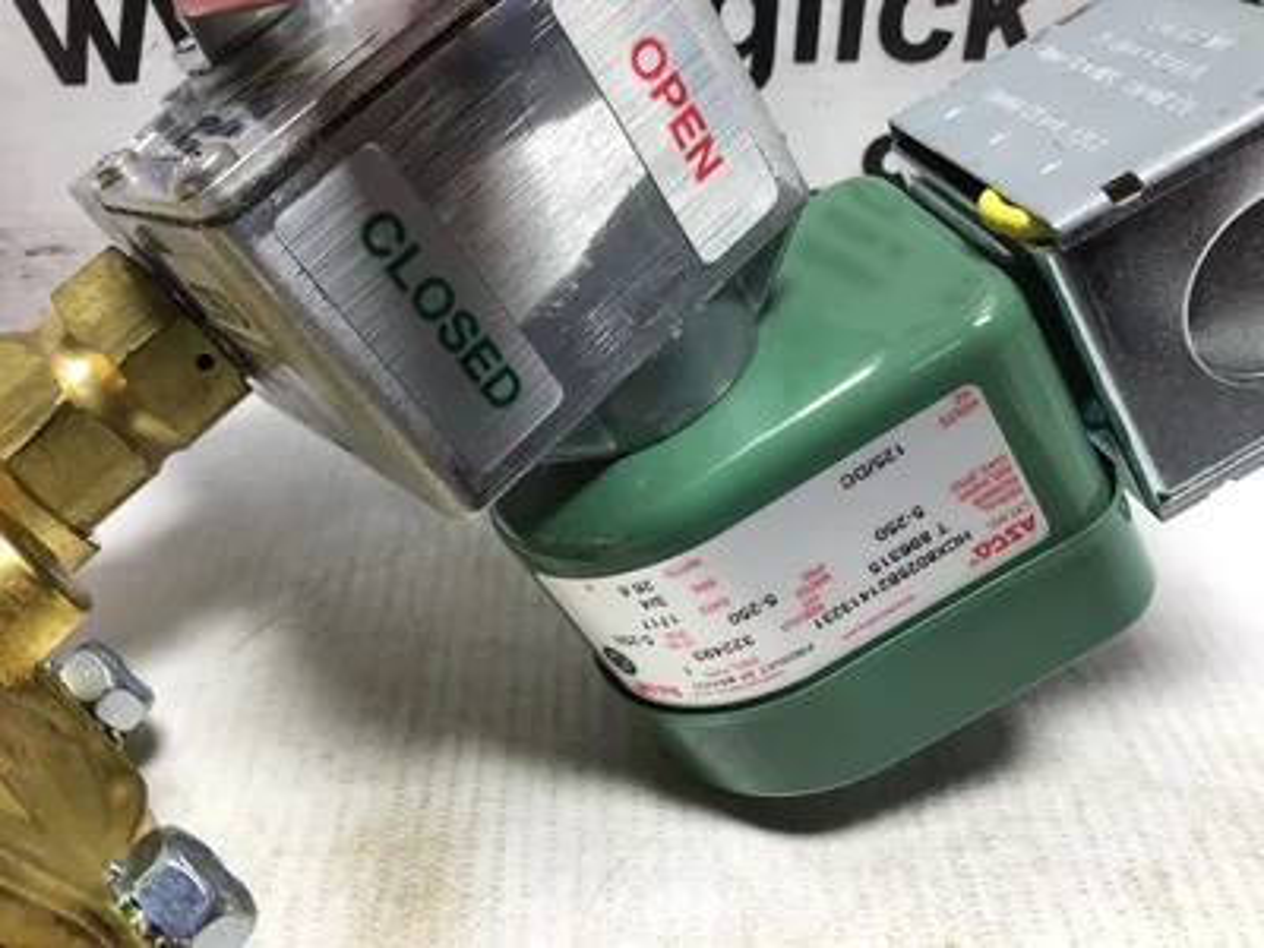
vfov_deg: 45.4
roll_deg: -1.5
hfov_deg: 58.4
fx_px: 1132
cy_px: 474
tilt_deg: -36.9
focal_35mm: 31
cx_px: 632
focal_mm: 3.3
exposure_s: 1/60
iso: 25
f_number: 2.4
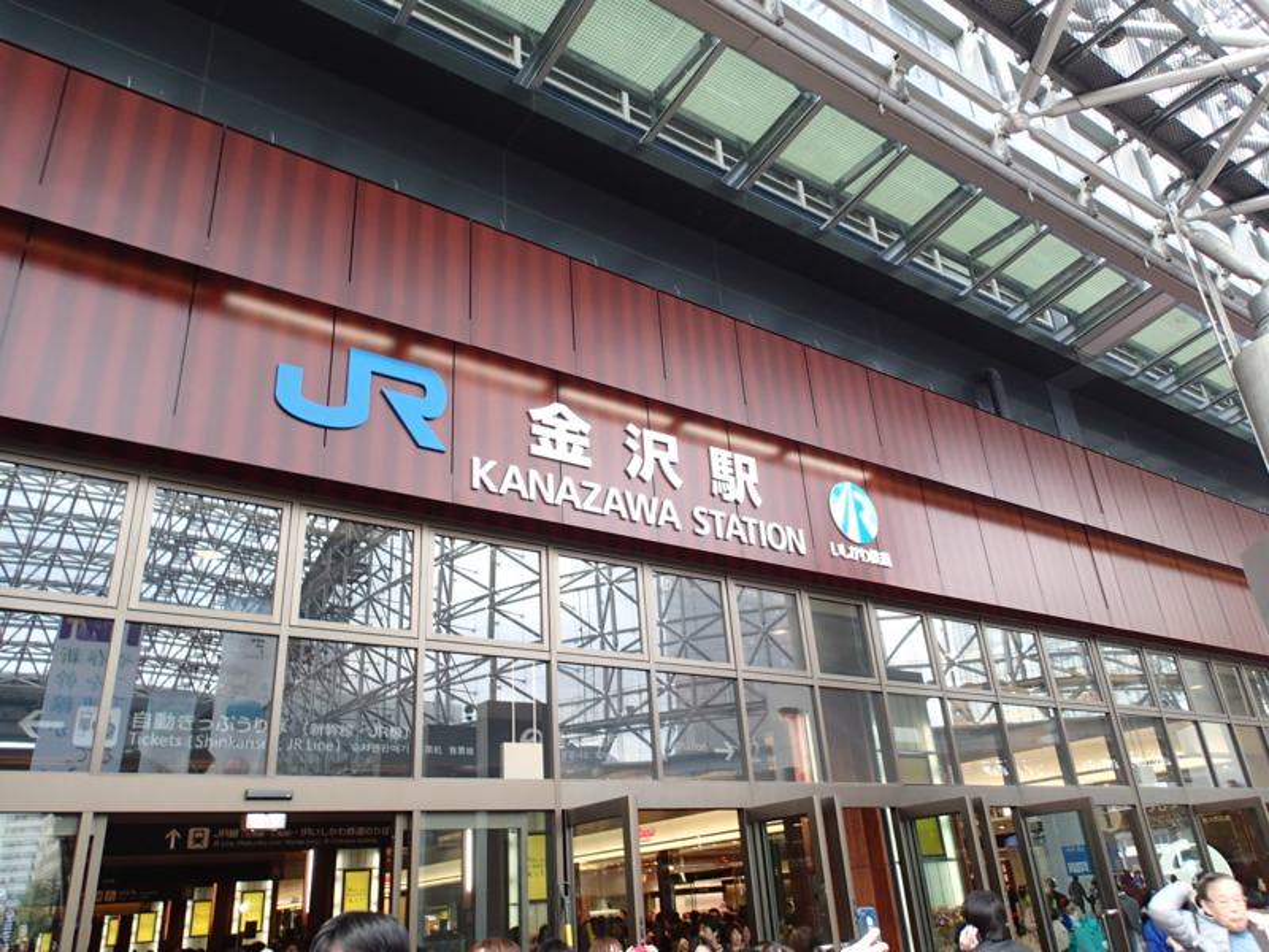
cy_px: 476
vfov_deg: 54.9
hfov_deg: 69.4
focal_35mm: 25
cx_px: 634
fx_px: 916
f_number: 2.8
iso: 100
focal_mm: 4.5
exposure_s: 1/80
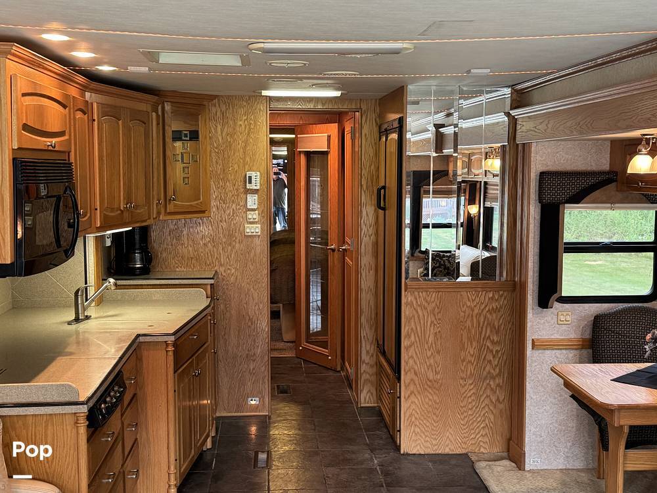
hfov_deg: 42.9
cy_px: 246
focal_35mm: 44
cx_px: 328
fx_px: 835
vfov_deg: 32.9
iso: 250
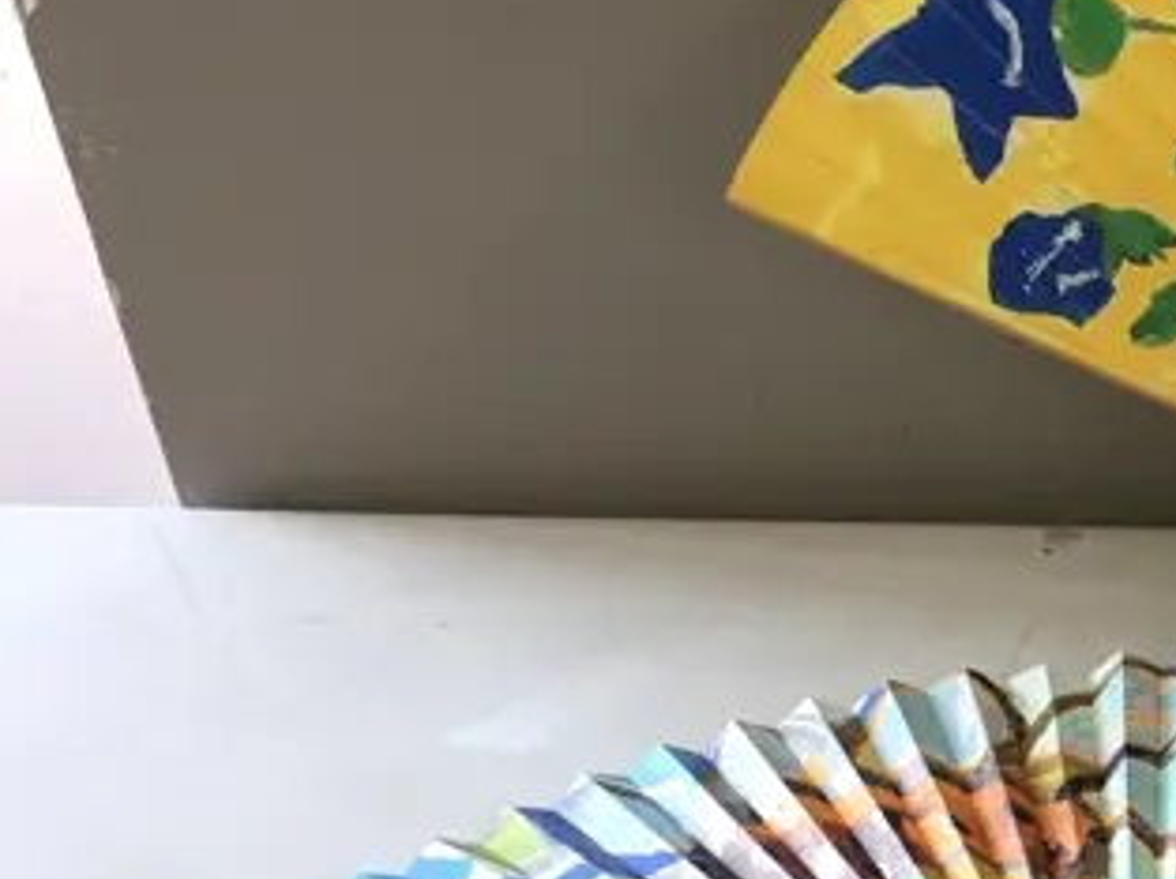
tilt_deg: -33.0
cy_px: 875
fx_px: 3224
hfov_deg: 18.0
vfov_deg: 15.3
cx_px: 1860
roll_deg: +0.0
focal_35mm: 95
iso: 64
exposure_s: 1/33
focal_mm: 4.15
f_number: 2.2
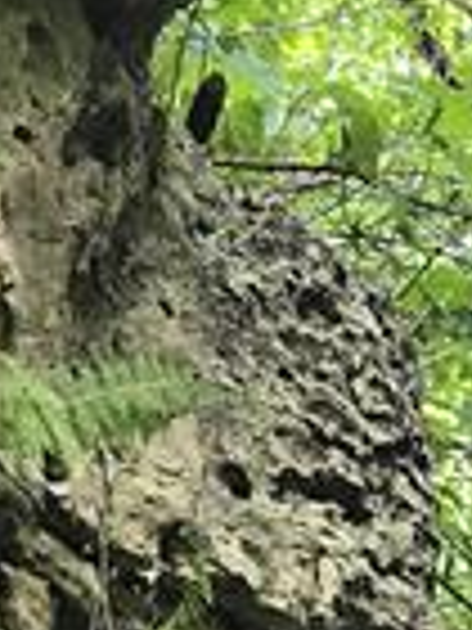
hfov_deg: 8.7
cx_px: 872
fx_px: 2982
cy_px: 1768
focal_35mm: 164
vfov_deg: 9.8
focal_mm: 6.3
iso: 250
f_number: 1.7
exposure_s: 1/120
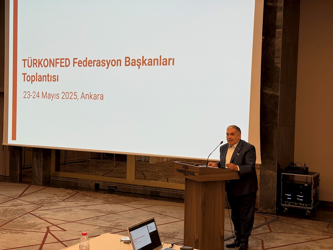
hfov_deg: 39.7
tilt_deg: -3.4
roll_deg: +0.4
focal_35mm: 48
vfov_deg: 30.3
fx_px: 462
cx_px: 166
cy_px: 125
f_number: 1.78
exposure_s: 1/90
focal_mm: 6.76
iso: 50
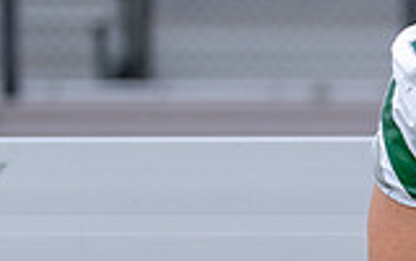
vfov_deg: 5.5
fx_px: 2735
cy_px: 152
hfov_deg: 8.5
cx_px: 616
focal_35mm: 241
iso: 320
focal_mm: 50
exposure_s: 1/800
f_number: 1.2
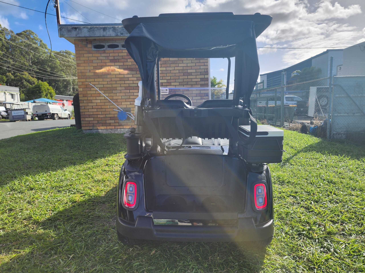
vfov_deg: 58.9
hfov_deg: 73.9
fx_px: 243
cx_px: 182
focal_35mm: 23
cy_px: 136
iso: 12
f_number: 1.8
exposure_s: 1/984
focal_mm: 6.4
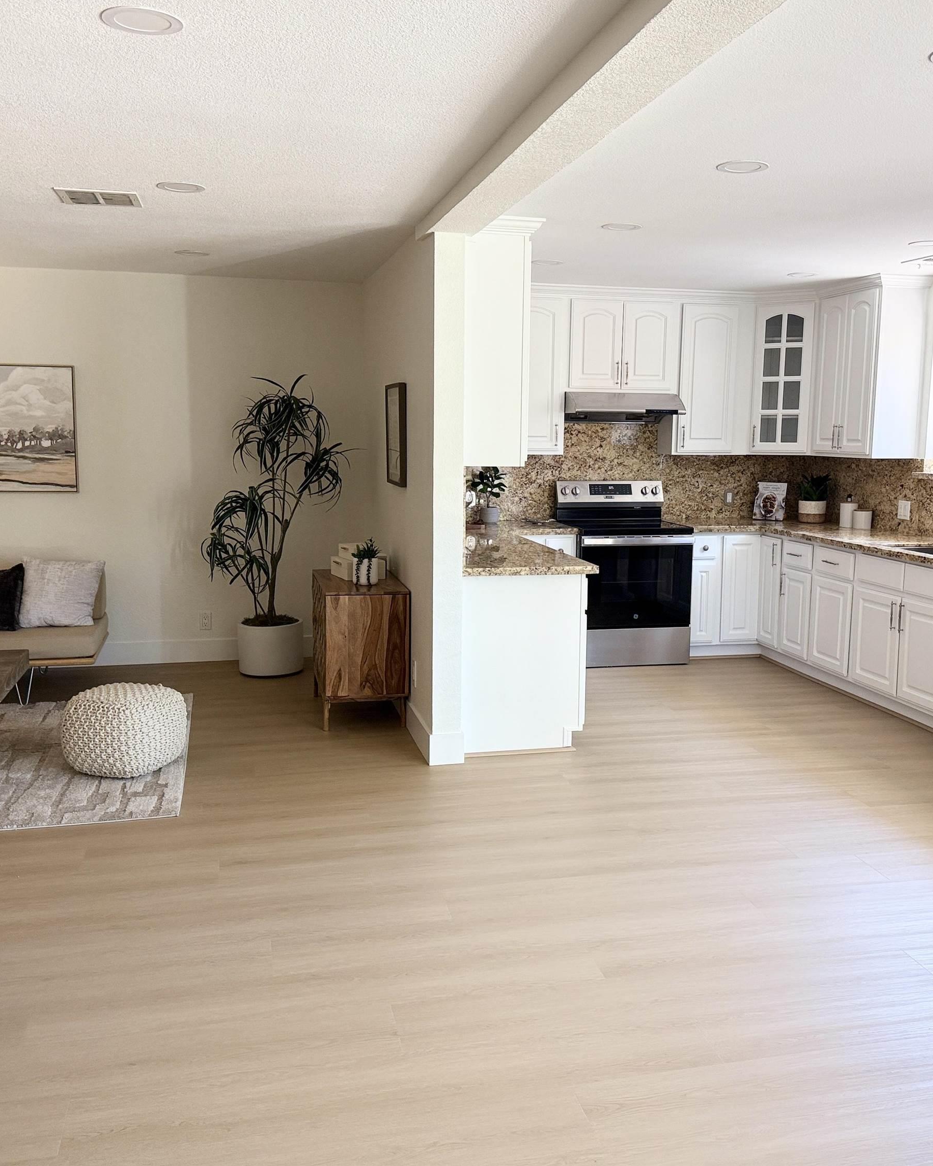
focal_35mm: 32
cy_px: 569
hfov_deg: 45.8
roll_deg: -0.6
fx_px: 1105
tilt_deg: -7.8
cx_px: 496
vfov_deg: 55.7
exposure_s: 1/120
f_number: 1.78
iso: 200
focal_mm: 6.76
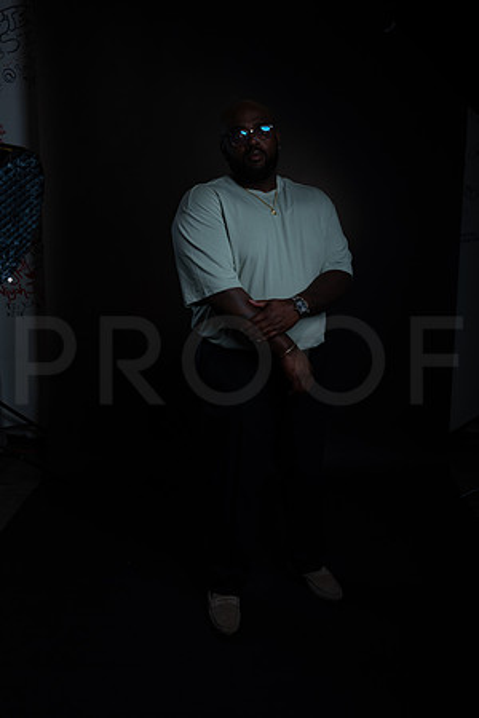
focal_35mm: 35
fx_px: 698
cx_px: 240
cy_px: 359
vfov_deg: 54.4
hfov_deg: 37.9
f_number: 5.6
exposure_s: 1/250
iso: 500
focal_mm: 35
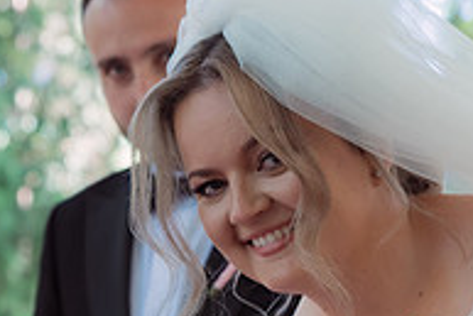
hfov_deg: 12.4
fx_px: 2169
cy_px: 391
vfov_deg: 8.2
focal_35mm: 165
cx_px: 326
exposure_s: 1/200
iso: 640
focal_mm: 55
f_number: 3.2
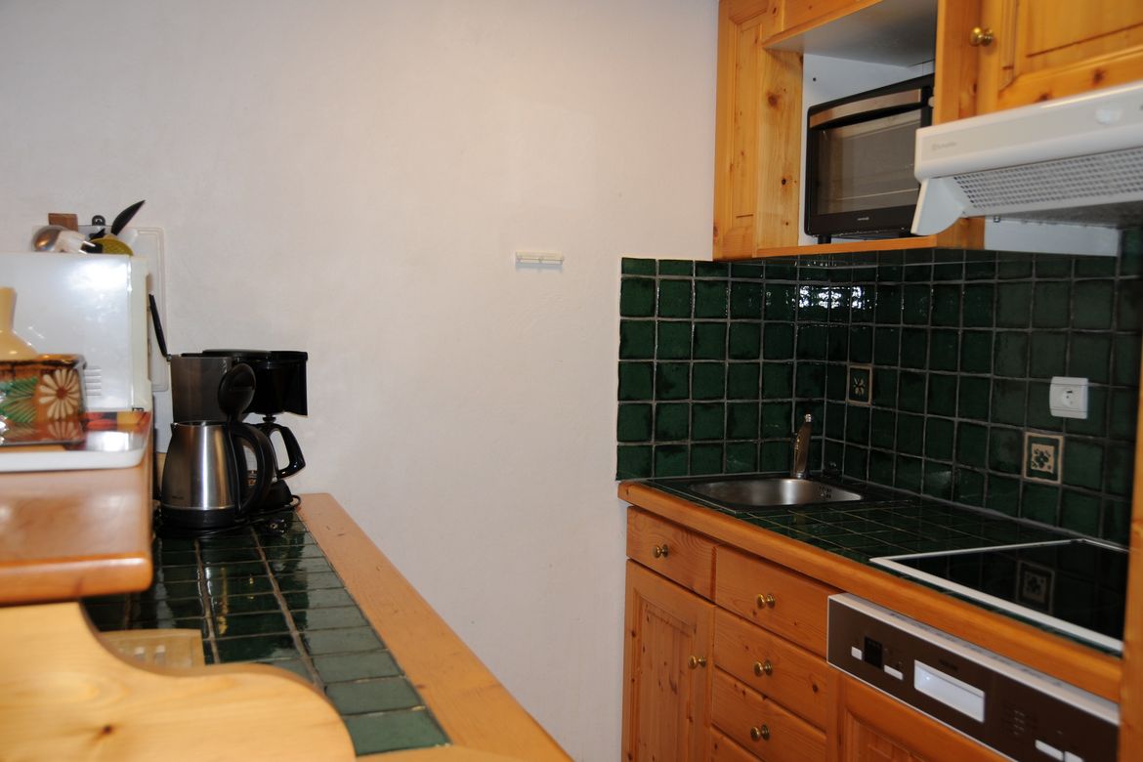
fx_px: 1048
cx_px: 572
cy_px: 381
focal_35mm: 33
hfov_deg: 57.2
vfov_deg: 40.0
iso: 200
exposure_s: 1/60
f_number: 3.8
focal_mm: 22
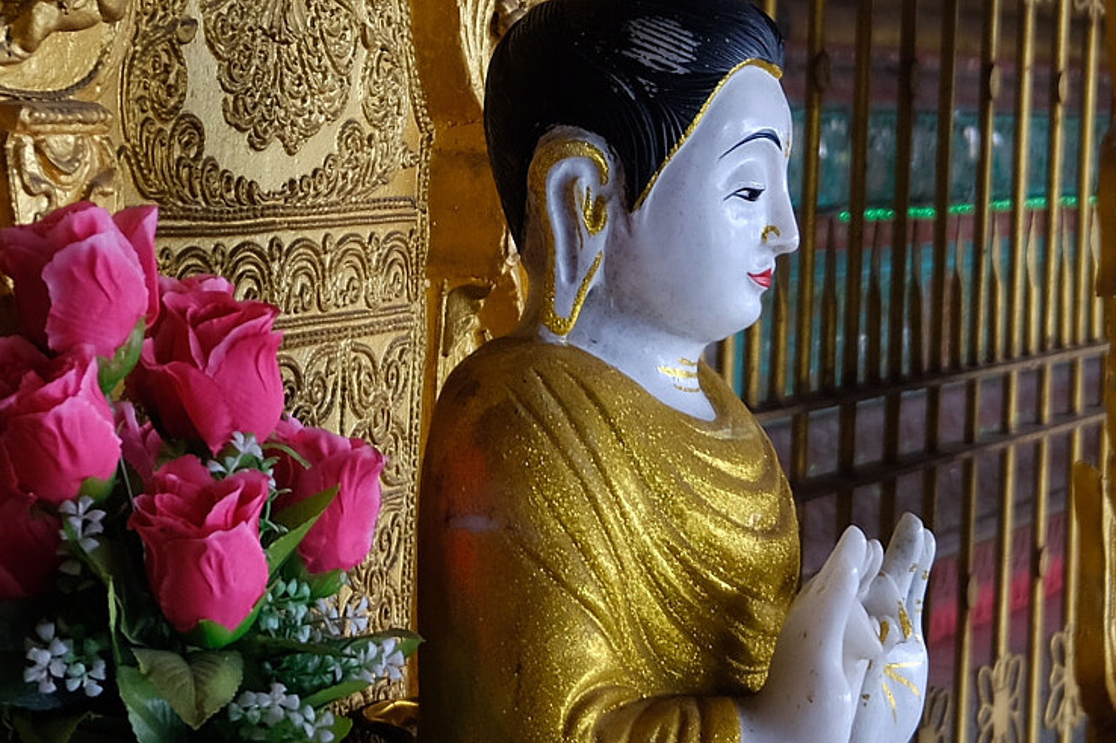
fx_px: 2416
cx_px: 1075
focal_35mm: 78
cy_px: 634
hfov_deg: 25.0
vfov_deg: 17.3
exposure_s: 1/60
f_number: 4
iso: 200
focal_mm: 24
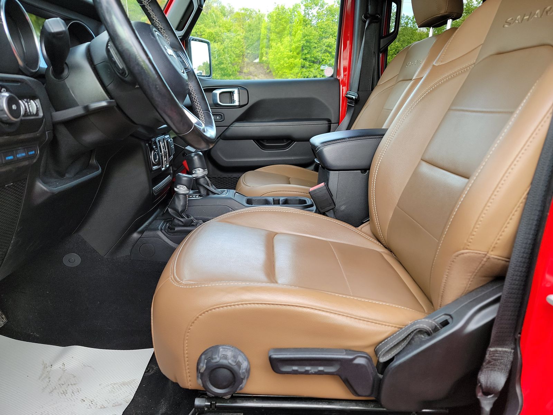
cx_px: 276
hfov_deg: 71.6
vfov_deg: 56.8
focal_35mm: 24
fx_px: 383
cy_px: 208
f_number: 1.8
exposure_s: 1/59
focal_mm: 6.7
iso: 73
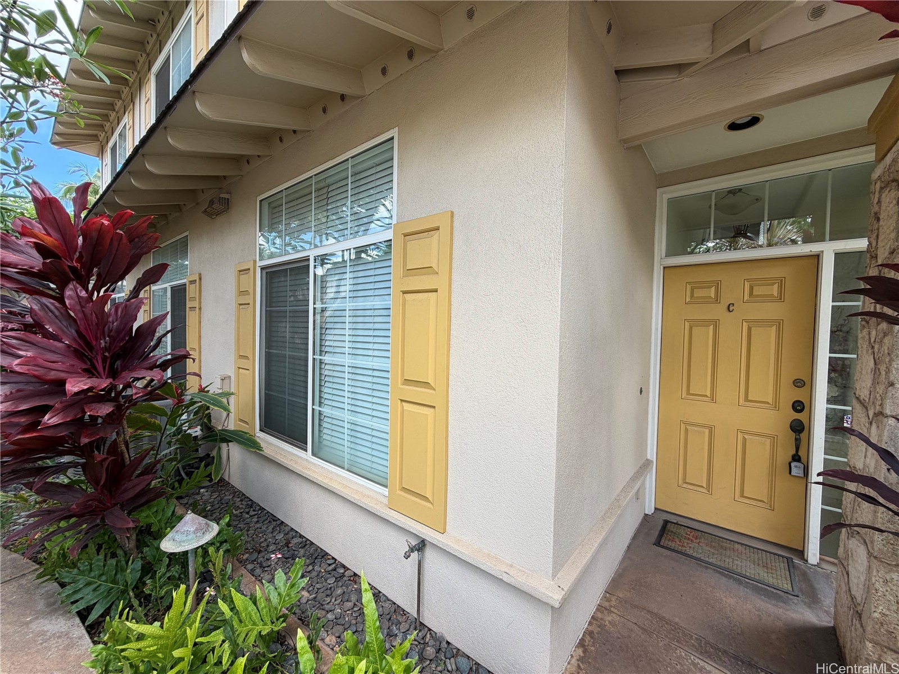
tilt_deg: -1.5
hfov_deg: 102.1
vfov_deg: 85.7
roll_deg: -0.8
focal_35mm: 14
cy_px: 337
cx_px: 450
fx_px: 364
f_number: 2.2
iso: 40
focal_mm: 2.22
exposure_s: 1/145
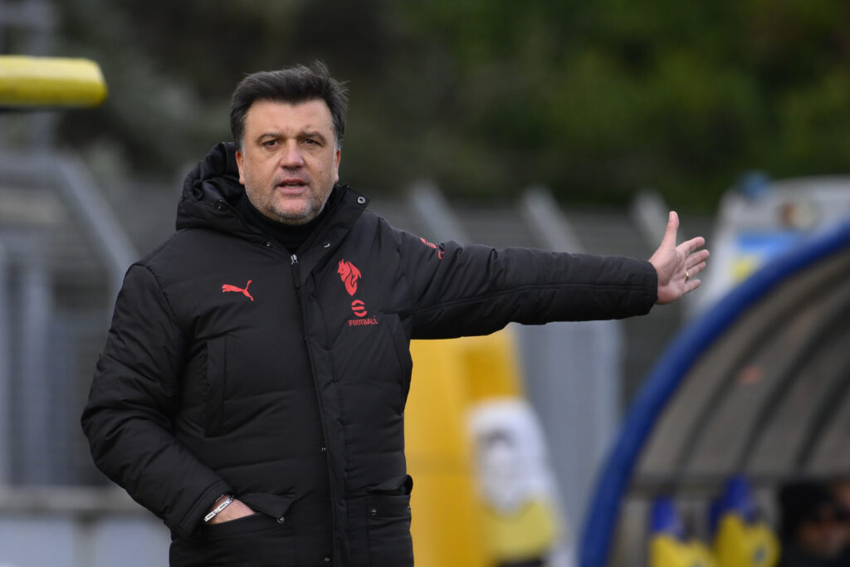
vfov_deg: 2.3
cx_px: 425
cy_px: 284
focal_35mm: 600
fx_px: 14168
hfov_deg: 3.4
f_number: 4.5
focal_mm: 400
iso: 640
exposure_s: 1/2000
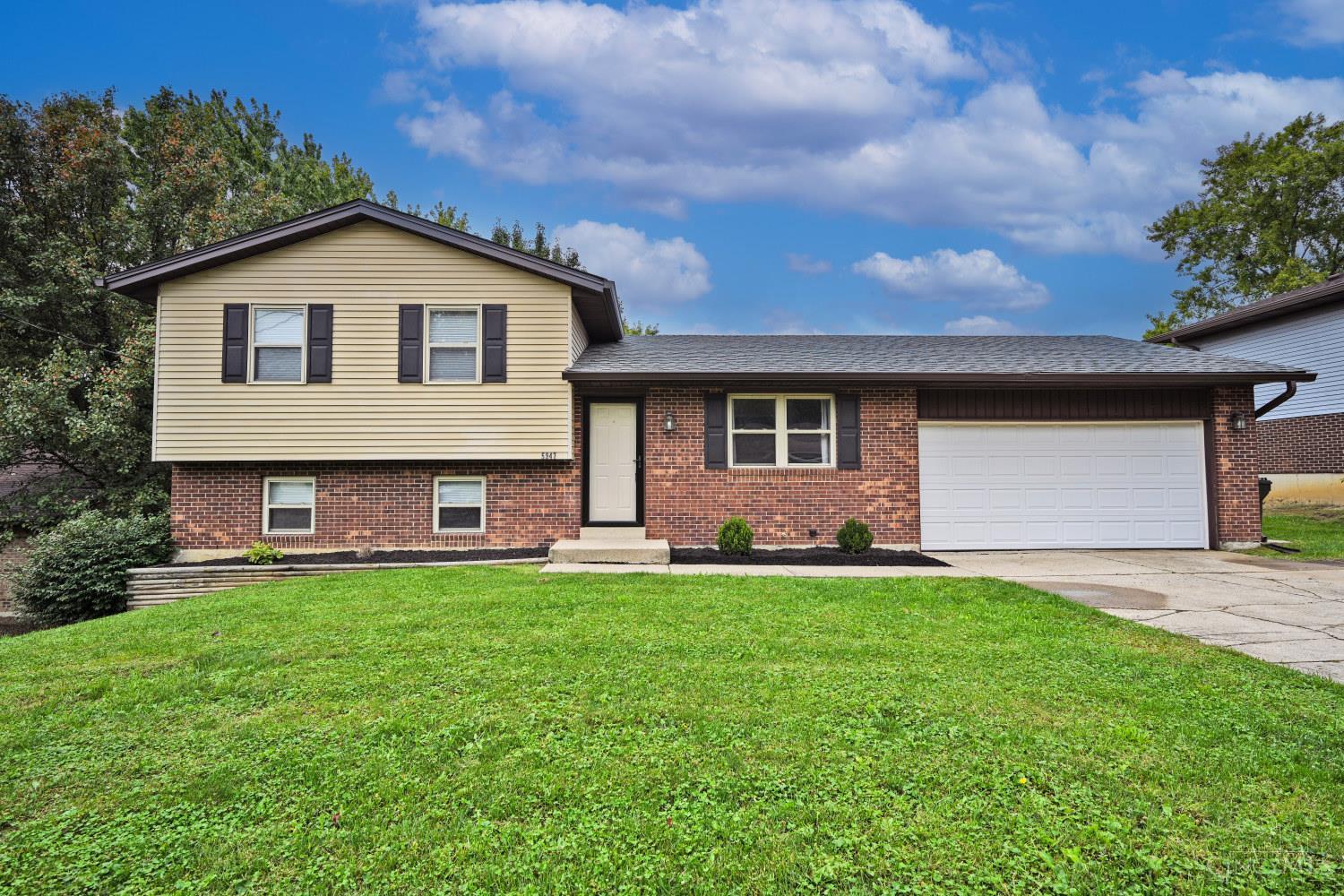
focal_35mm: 18
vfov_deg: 68.9
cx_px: 672
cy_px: 448
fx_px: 653
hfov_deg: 91.6
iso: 140
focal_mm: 17.5
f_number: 5.6
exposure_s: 1/250
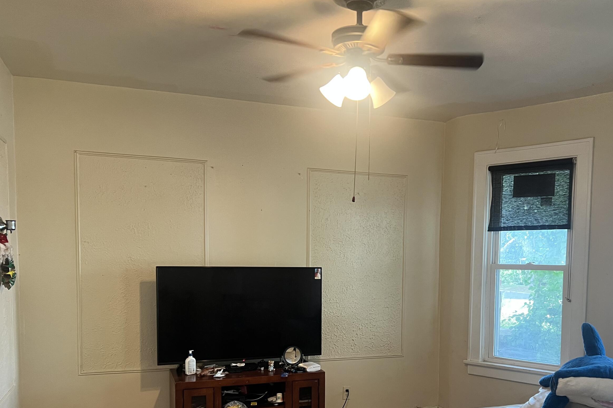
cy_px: 291
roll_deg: -1.0
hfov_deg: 53.9
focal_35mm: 35
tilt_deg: -3.6
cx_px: 379
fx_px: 596
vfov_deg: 37.2
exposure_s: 1/60
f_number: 1.5
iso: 200
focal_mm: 5.7
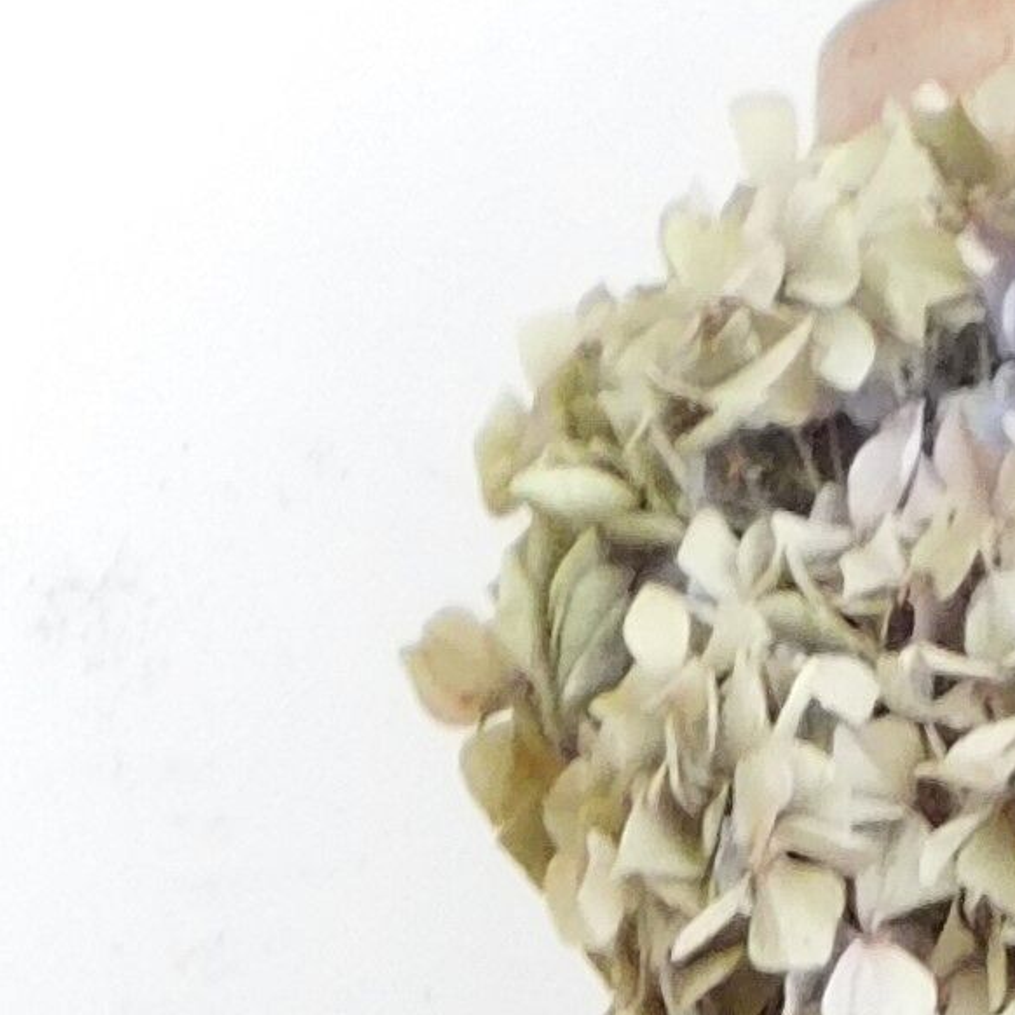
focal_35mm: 210
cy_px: 3791
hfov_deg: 8.2
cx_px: 1477
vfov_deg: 6.8
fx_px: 6966
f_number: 3.2
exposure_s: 1/20
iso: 125
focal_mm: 5.3
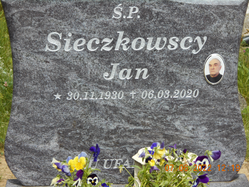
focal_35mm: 113
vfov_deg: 13.1
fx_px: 813
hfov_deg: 17.4
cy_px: 94
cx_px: 124
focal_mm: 20.1
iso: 80
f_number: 6
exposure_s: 1/125
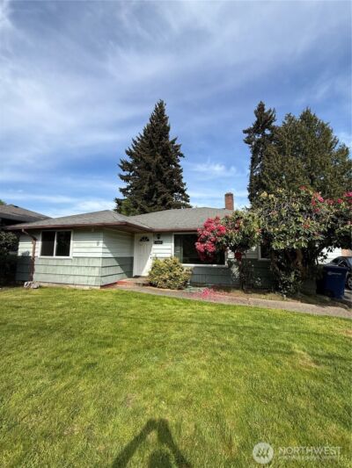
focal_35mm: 14
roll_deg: -1.0
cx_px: 176
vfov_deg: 102.1
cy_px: 234
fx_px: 190
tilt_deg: +7.8
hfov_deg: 85.7
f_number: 2.2
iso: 50
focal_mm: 2.22
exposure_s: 1/1399
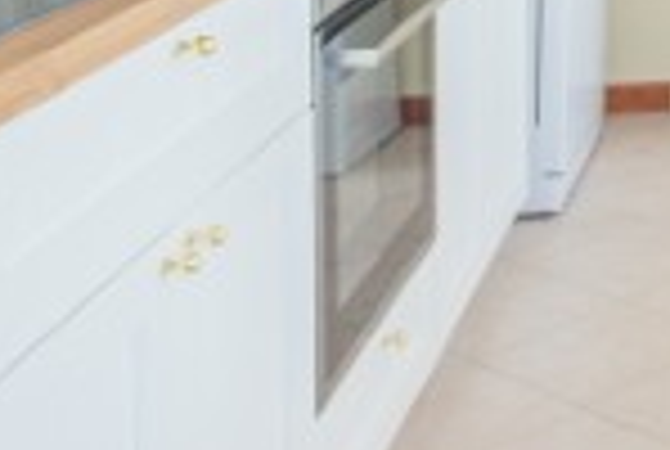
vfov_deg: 15.1
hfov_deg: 18.6
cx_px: 1237
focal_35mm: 82
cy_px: -279
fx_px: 1529
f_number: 13
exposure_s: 1/25
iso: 200
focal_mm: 11
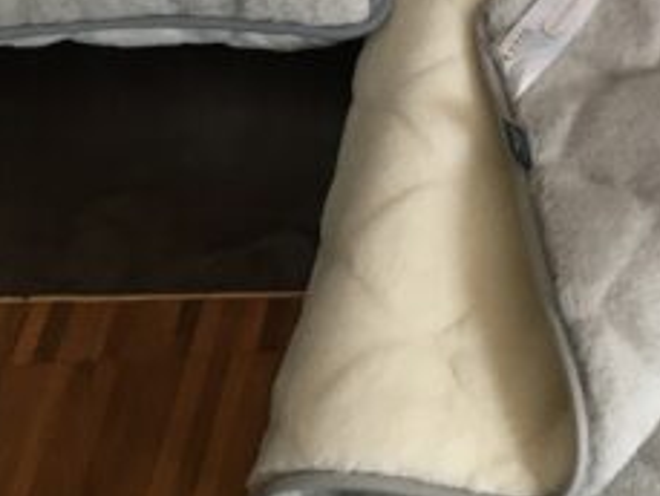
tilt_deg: -50.3
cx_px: 856
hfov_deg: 22.9
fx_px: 1450
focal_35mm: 76
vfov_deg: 18.8
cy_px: -20
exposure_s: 1/33
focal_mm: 4.15
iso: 80
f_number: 2.2
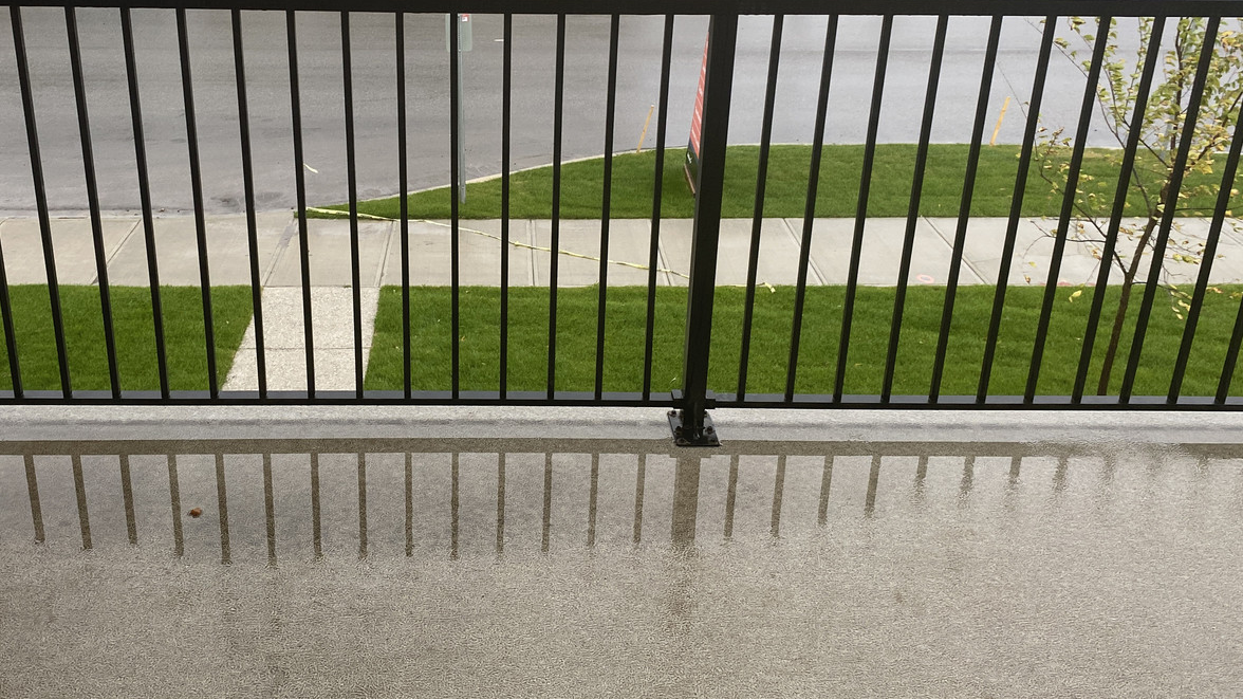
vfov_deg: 31.7
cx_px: 474
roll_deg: -0.7
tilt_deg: -22.9
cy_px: 218
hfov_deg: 53.5
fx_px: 1219
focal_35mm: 37
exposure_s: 1/120
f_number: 1.8
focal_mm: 4.25
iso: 80
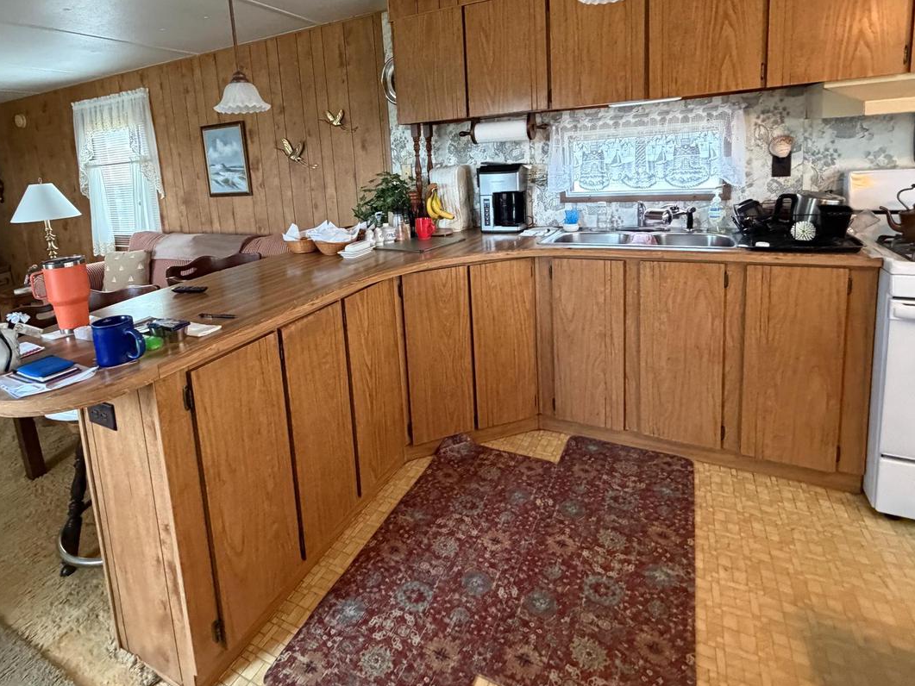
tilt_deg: -6.3
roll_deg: +4.4
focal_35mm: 19
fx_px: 502
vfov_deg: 66.9
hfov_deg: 84.5
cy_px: 230
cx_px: 418
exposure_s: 1/60
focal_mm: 2.22
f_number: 2.2
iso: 640
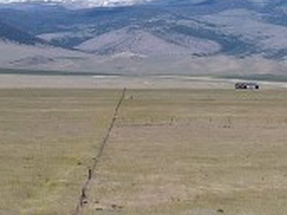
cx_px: 369
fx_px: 1193
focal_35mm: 144
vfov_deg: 10.3
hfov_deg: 13.3
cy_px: 74
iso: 100
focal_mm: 4.5
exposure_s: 1/725
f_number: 2.8
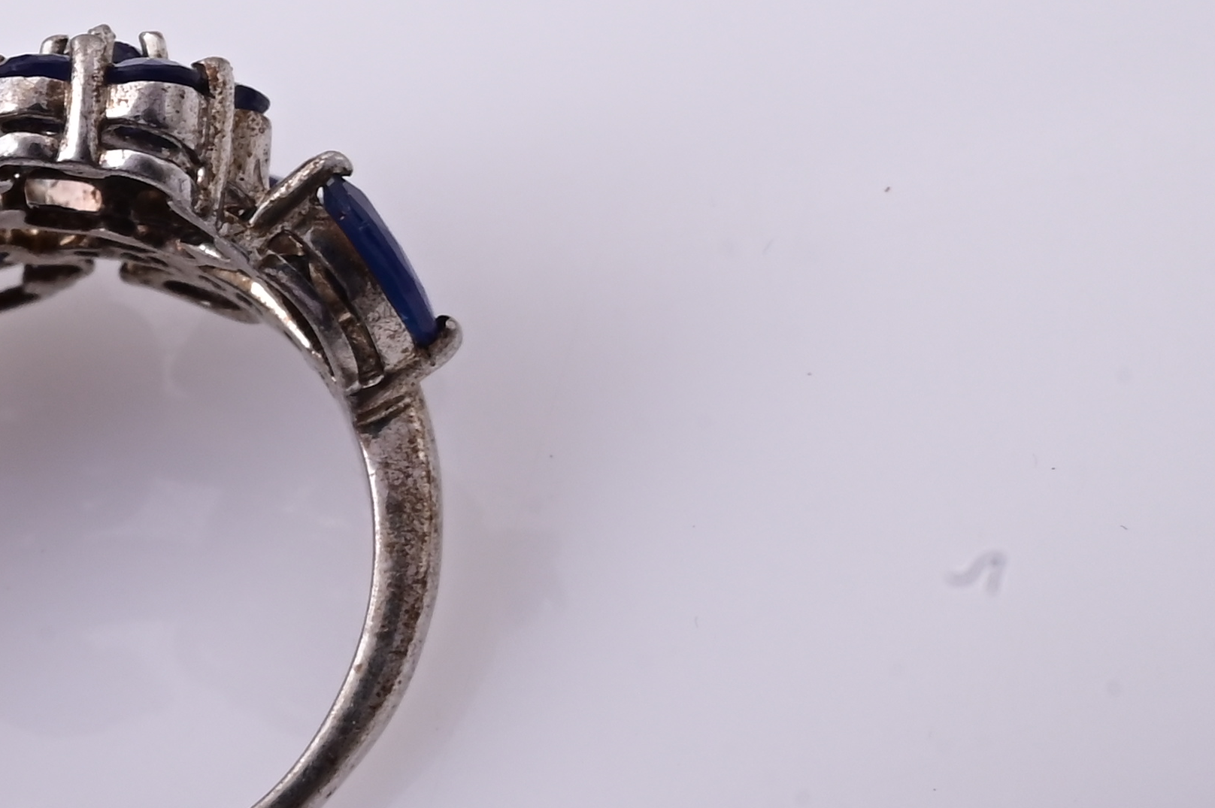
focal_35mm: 262
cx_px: 46
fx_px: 8836
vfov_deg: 5.2
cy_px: 410
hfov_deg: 7.8
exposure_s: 1/80
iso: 640
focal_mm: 70
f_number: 20
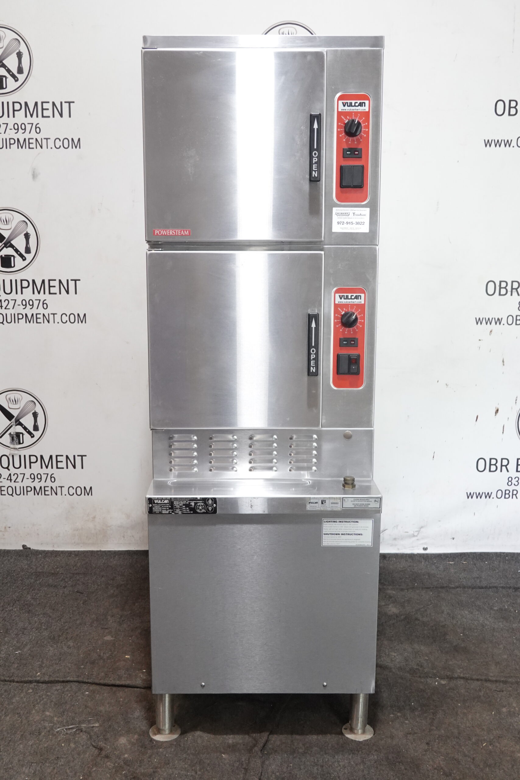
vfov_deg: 51.9
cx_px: 260
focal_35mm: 37
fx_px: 801
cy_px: 390
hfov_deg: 35.9
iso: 800
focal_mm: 13.84
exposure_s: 1/40
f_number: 3.5
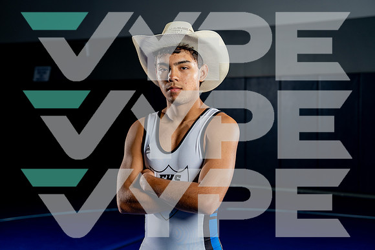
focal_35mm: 58
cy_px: 125
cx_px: 188
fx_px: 604
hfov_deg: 34.5
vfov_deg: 23.4
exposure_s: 1/250
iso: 125
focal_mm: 58
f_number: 4
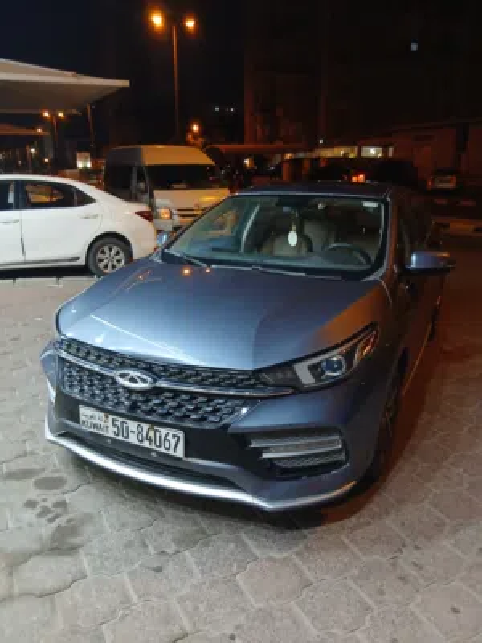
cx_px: 241
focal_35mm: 26
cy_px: 322
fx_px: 483
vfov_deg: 67.3
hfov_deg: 53.1
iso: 320
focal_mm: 3.98
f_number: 1.8
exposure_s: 1/25
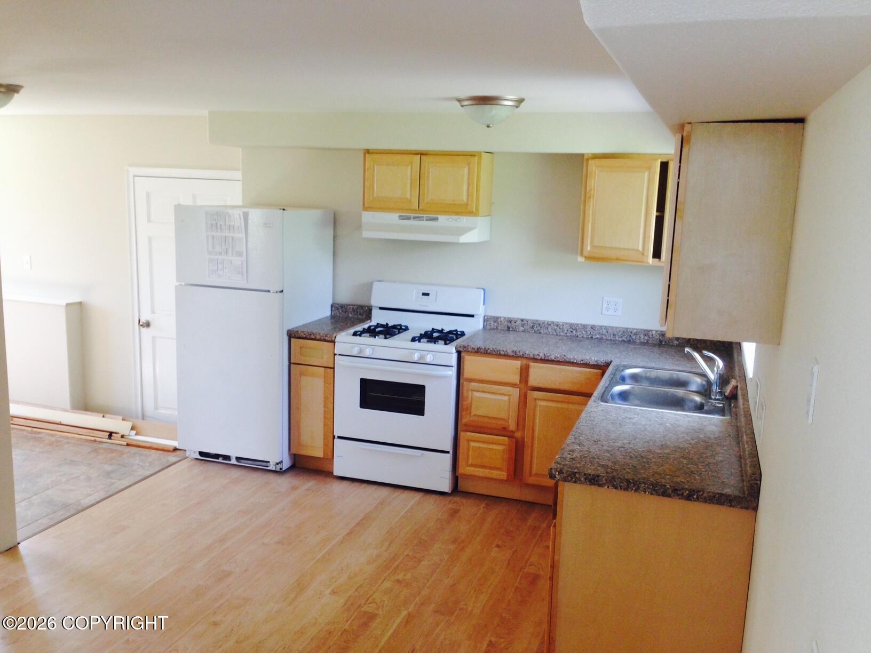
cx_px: 436
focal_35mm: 33
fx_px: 830
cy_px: 326
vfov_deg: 42.9
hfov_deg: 55.4
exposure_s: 1/30
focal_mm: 4.12
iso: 50
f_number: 2.4
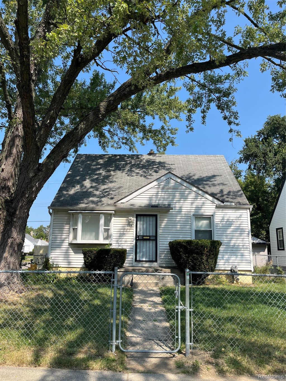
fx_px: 286
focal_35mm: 26
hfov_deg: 53.1
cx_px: 143
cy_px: 190
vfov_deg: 67.3
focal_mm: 5.1
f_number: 1.6
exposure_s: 1/2571
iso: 50
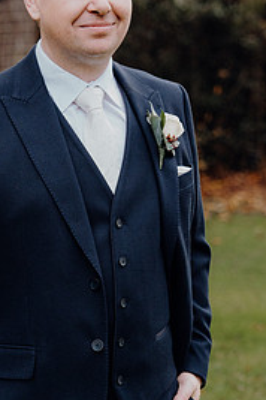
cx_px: 79
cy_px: 190
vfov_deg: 17.3
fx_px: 1308
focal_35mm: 118
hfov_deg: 11.6
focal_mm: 70
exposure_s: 1/250
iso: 4000
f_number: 3.5
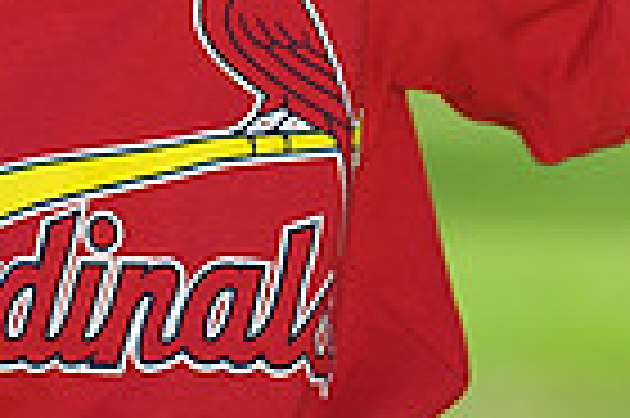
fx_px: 13022
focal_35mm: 745
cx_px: 90
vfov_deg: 1.8
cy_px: -422
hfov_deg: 2.8
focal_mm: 180
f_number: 4.5
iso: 200
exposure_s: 1/640
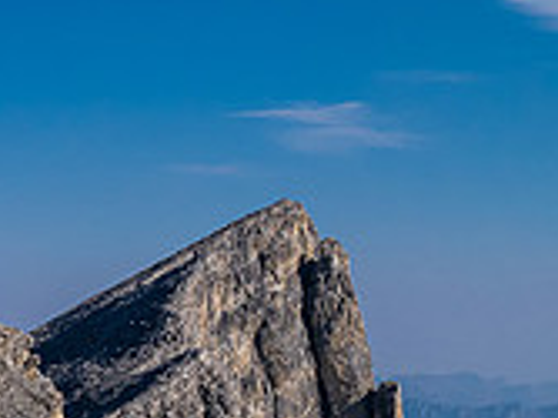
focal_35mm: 167
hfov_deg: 11.4
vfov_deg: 8.7
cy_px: 637
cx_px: -264
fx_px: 2690
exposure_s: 1/800
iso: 200
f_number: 8
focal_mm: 24
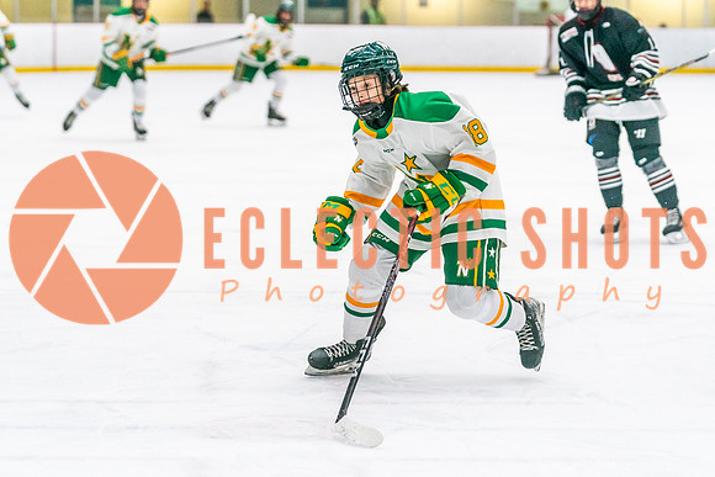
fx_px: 2630
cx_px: 351
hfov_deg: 15.5
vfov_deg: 10.4
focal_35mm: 132
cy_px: 138
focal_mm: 90
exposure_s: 1/1250
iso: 3200
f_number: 2.8
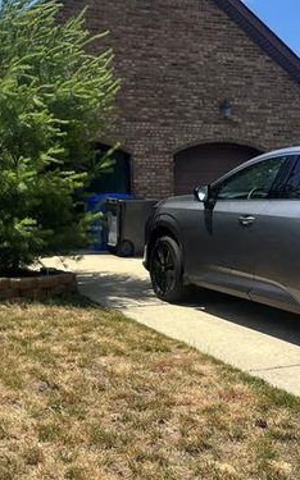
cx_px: 77
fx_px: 642
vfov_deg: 41.0
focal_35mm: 49
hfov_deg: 26.0
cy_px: 278
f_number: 1.6
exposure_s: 1/2268
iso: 50
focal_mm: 5.1
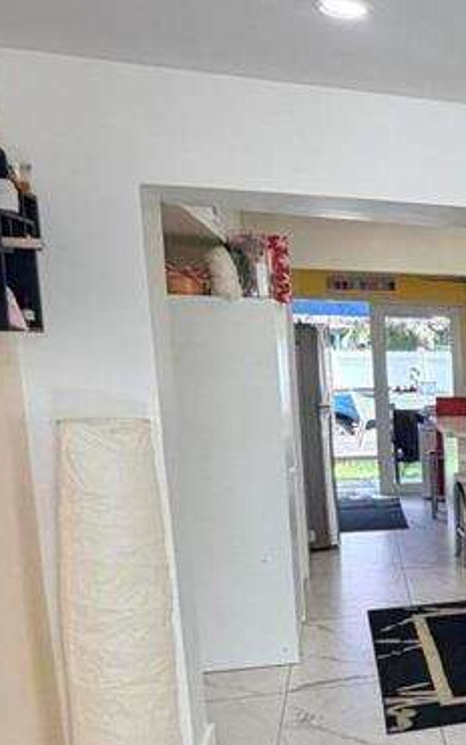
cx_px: 795
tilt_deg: -10.3
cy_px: 530
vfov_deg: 41.0
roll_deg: -0.9
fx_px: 975
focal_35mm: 48
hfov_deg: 20.5
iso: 125
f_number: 2.2
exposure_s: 1/120
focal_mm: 2.22
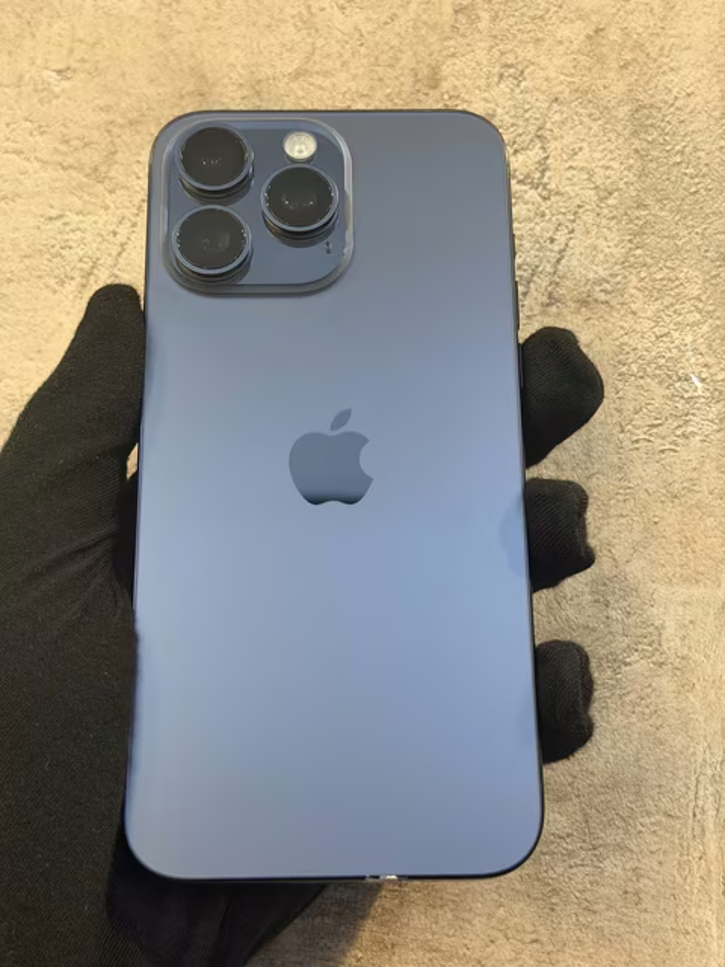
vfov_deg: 39.7
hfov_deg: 30.3
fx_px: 1340
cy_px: 484
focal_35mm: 48
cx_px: 362
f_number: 1.78
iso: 160
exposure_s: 1/50
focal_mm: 6.76
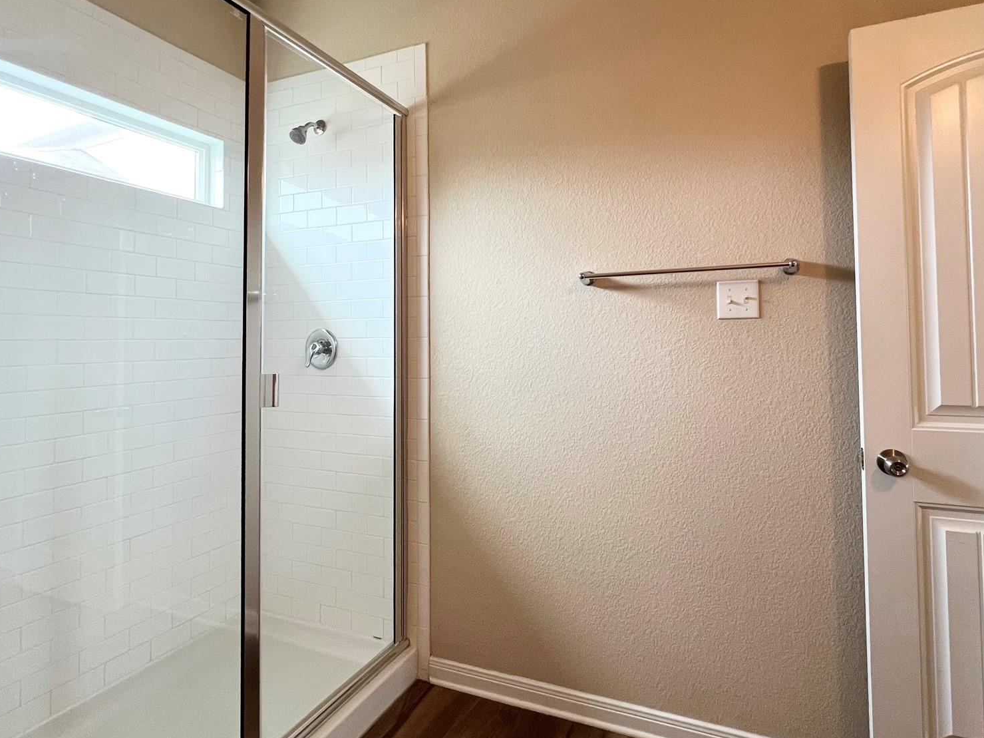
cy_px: 327
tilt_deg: +1.3
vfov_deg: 71.3
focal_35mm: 18
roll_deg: +0.2
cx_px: 523
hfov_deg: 87.7
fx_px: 512
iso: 200
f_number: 1.8
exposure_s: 1/120
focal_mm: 1.57
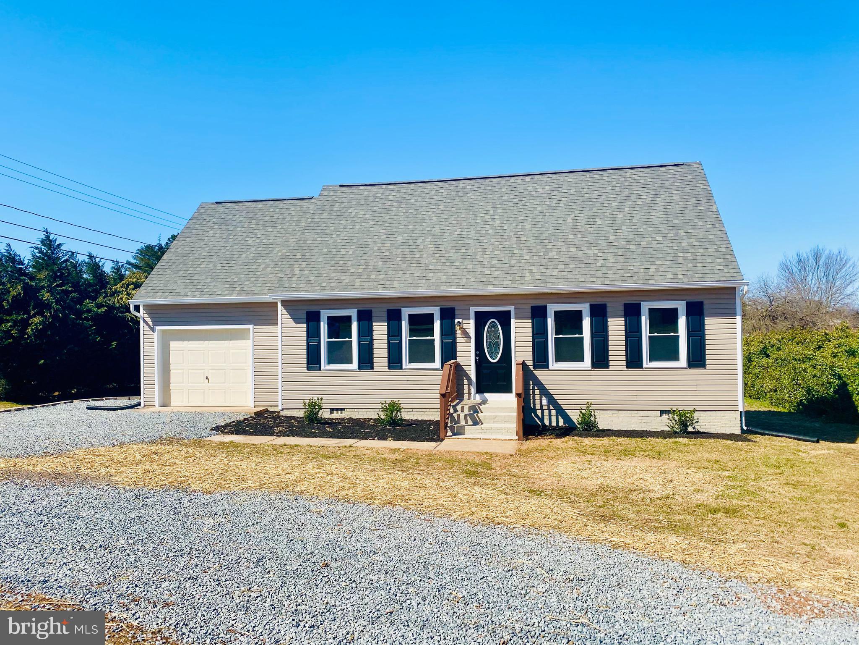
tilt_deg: +2.4
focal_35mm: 26
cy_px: 322
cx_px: 430
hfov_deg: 67.3
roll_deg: +0.1
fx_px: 645
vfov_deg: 53.1
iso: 32
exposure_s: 1/3300
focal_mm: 4.25
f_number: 1.8
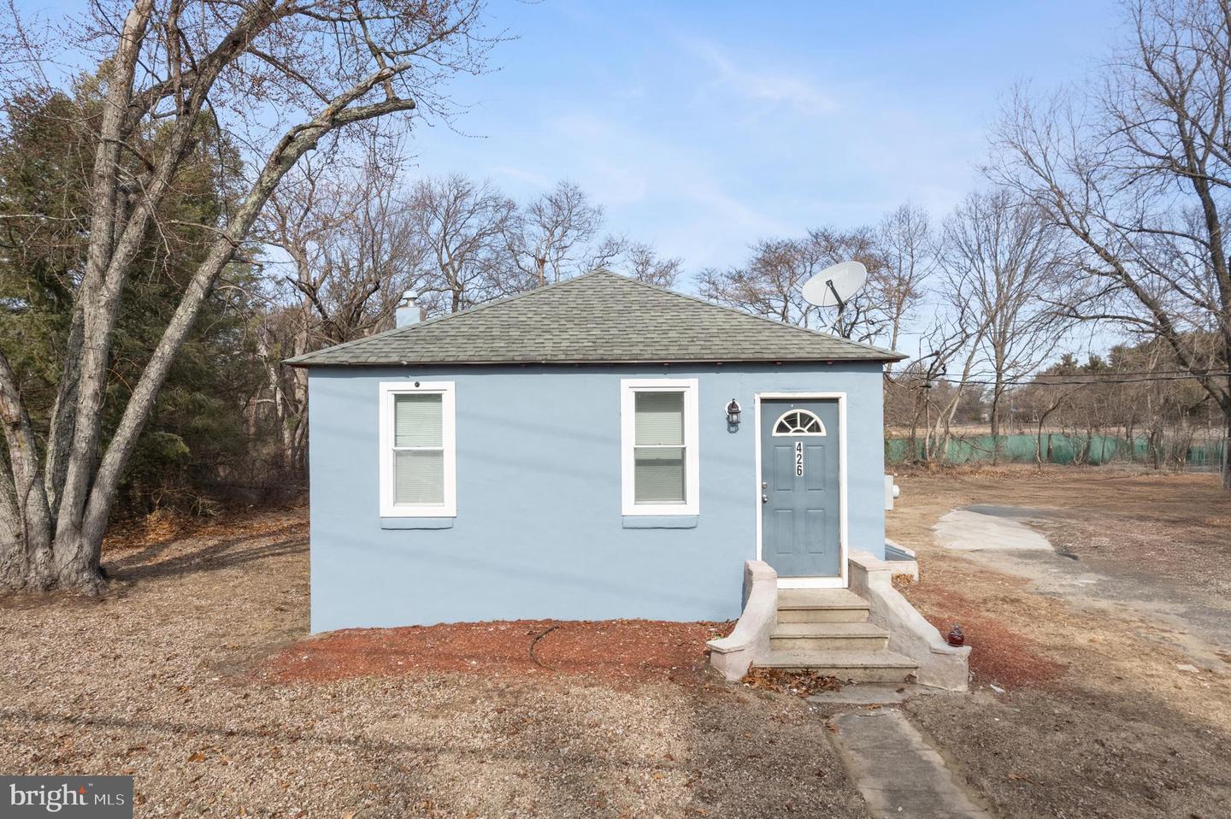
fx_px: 752
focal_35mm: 22
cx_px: 616
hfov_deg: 78.6
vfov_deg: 57.2
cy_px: 410
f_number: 2.8
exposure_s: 1/320
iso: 110
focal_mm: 8.38
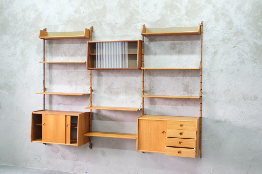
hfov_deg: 49.6
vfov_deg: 34.2
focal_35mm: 39
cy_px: 87
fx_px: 284
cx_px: 131
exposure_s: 1/40
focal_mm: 26
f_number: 4
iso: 2500
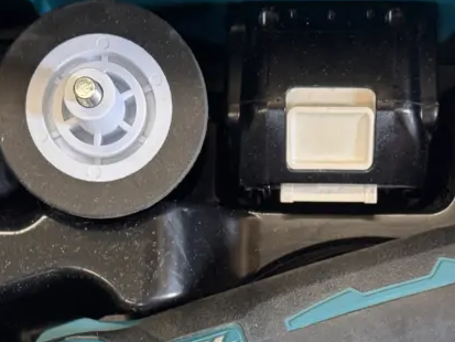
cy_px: 385
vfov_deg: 12.2
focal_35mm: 119
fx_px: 1565
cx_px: 253
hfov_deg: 16.5
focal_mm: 6.76
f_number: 1.78
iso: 200
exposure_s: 1/60
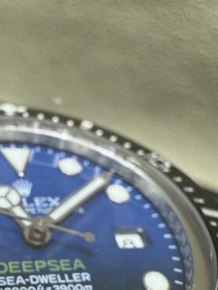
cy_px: 255
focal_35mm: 51
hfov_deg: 27.8
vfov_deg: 35.5
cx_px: 36
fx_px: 428
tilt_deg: -53.6
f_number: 2.2
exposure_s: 1/100
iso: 100
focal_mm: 2.22
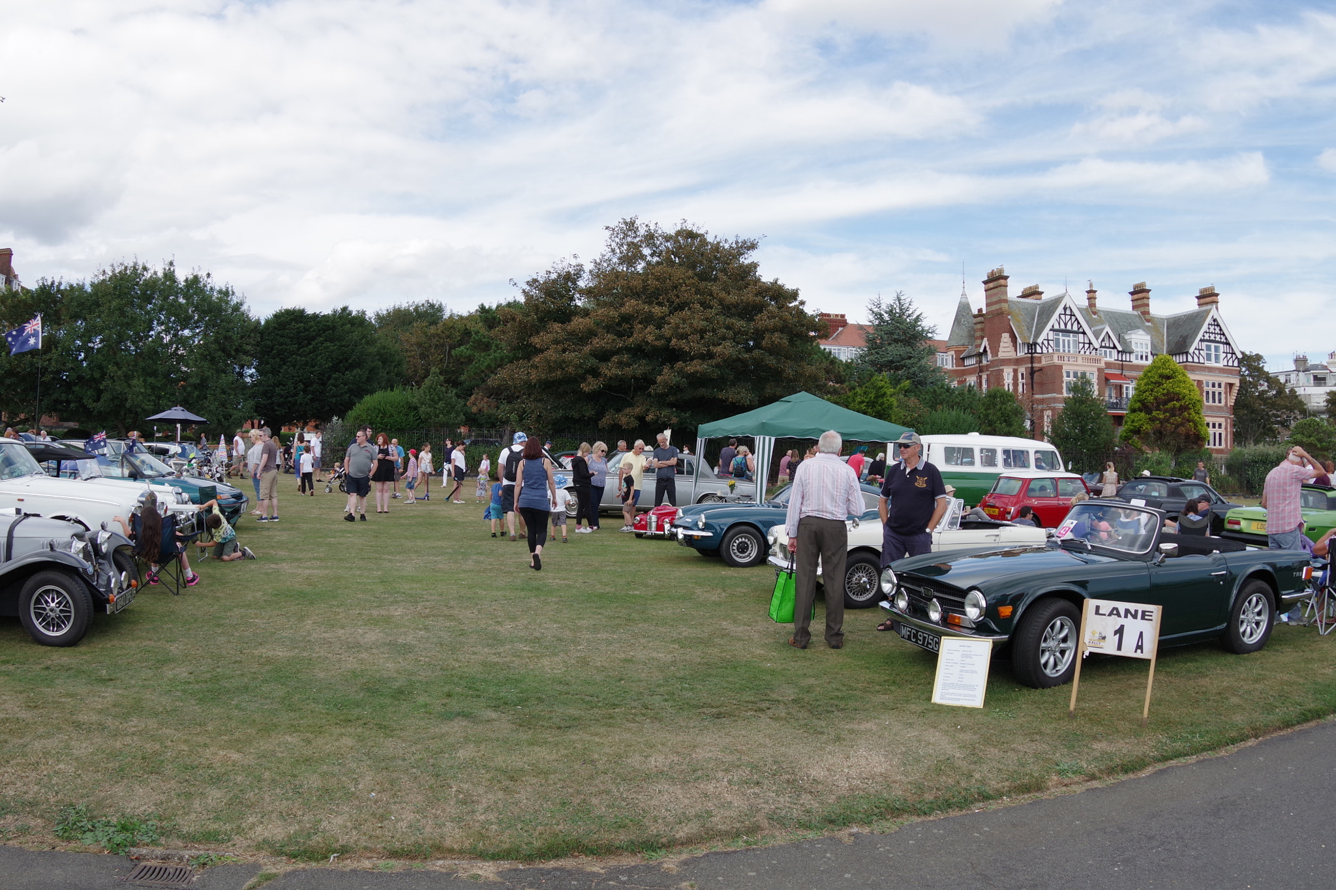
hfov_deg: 70.4
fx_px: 946
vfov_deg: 50.4
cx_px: 668
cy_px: 445
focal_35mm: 26
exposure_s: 1/160
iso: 200
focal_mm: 17
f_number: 10
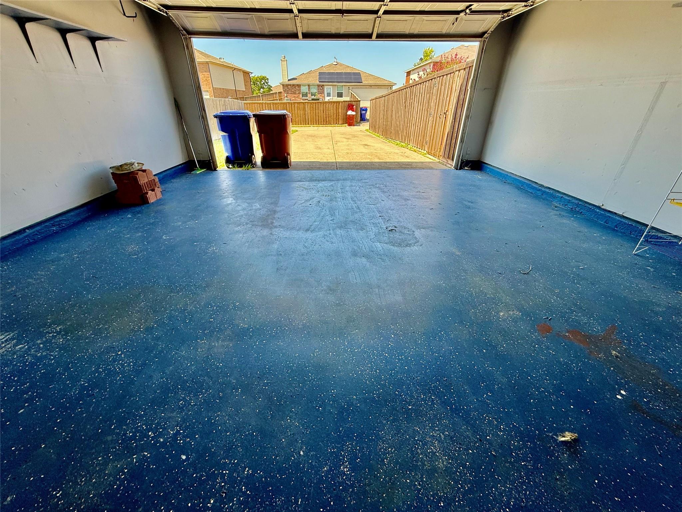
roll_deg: +0.0
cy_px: 256
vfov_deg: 85.7
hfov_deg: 102.1
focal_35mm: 14
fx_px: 276
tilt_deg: -28.3
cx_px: 341
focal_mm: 2.22
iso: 64
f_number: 2.2
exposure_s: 1/150
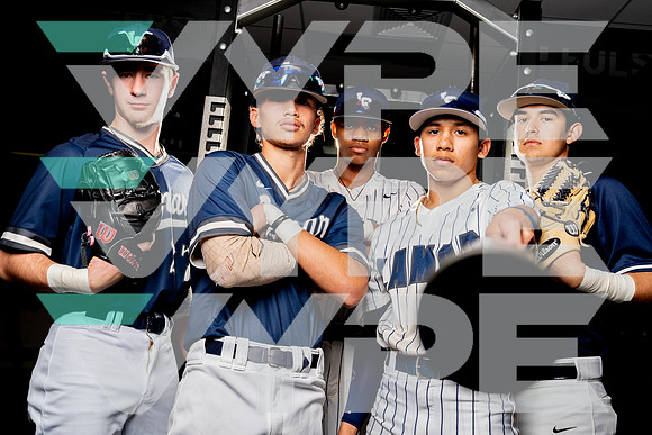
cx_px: 326
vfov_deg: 36.9
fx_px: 652
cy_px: 218
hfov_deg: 53.1
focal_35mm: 36
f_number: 5.6
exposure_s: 1/200
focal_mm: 36
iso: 160
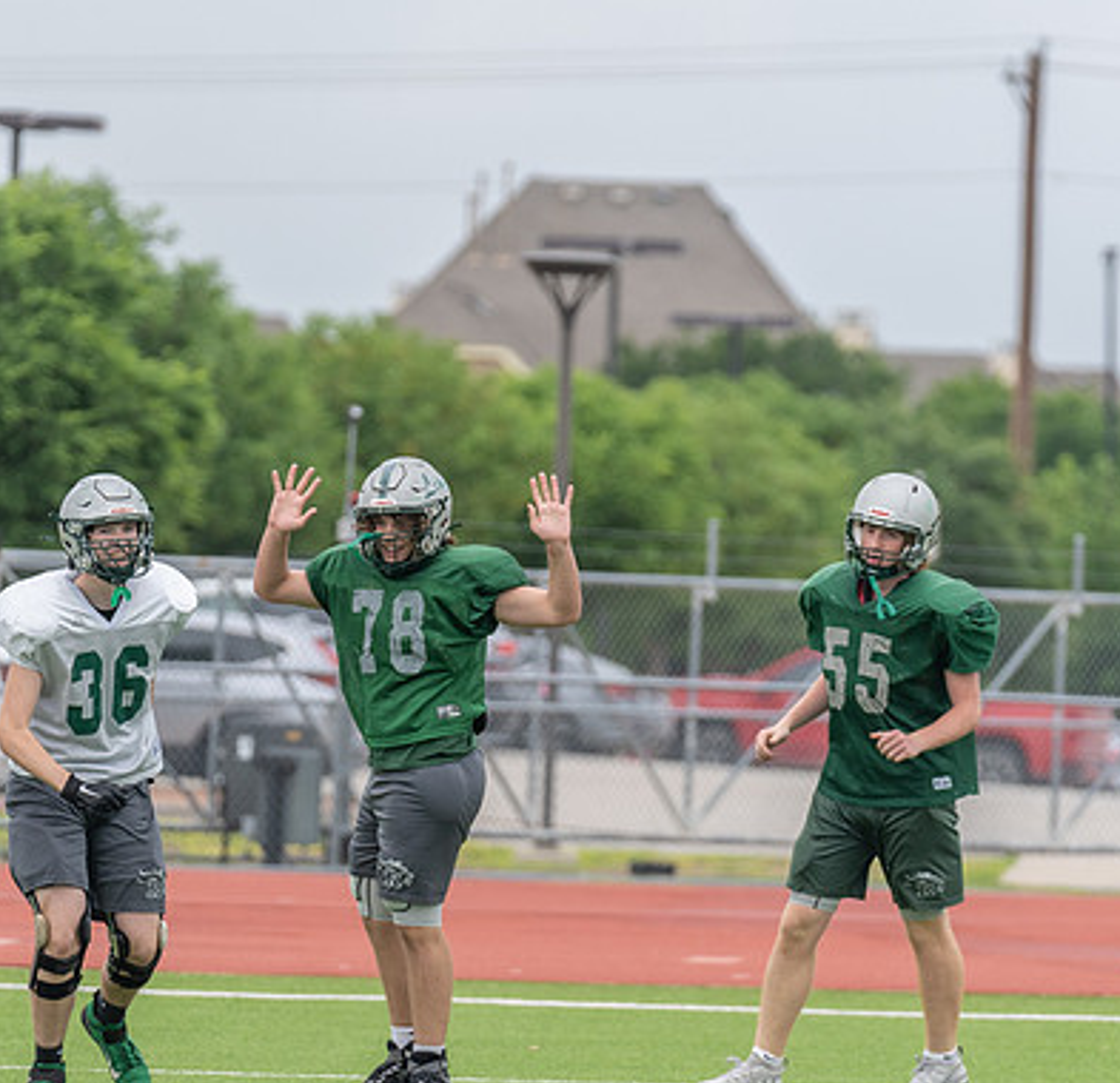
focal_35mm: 433
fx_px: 15590
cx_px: 305
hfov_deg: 4.1
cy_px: 662
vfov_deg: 4.0
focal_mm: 200
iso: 250
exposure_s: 1/1250
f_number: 3.5
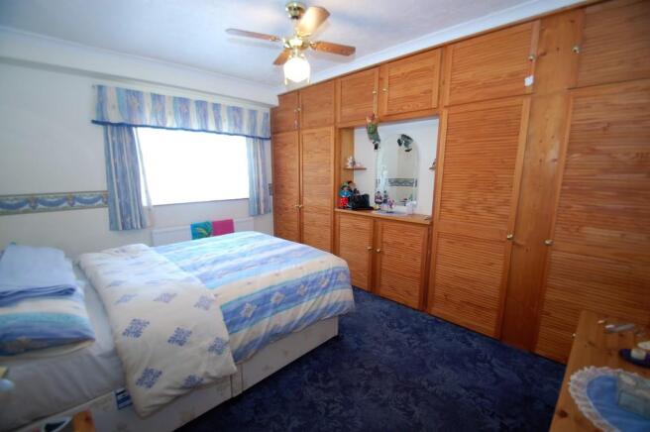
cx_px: 325
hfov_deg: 100.4
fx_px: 271
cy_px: 216
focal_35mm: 15
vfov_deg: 77.2
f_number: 3.5
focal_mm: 10
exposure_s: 1/30
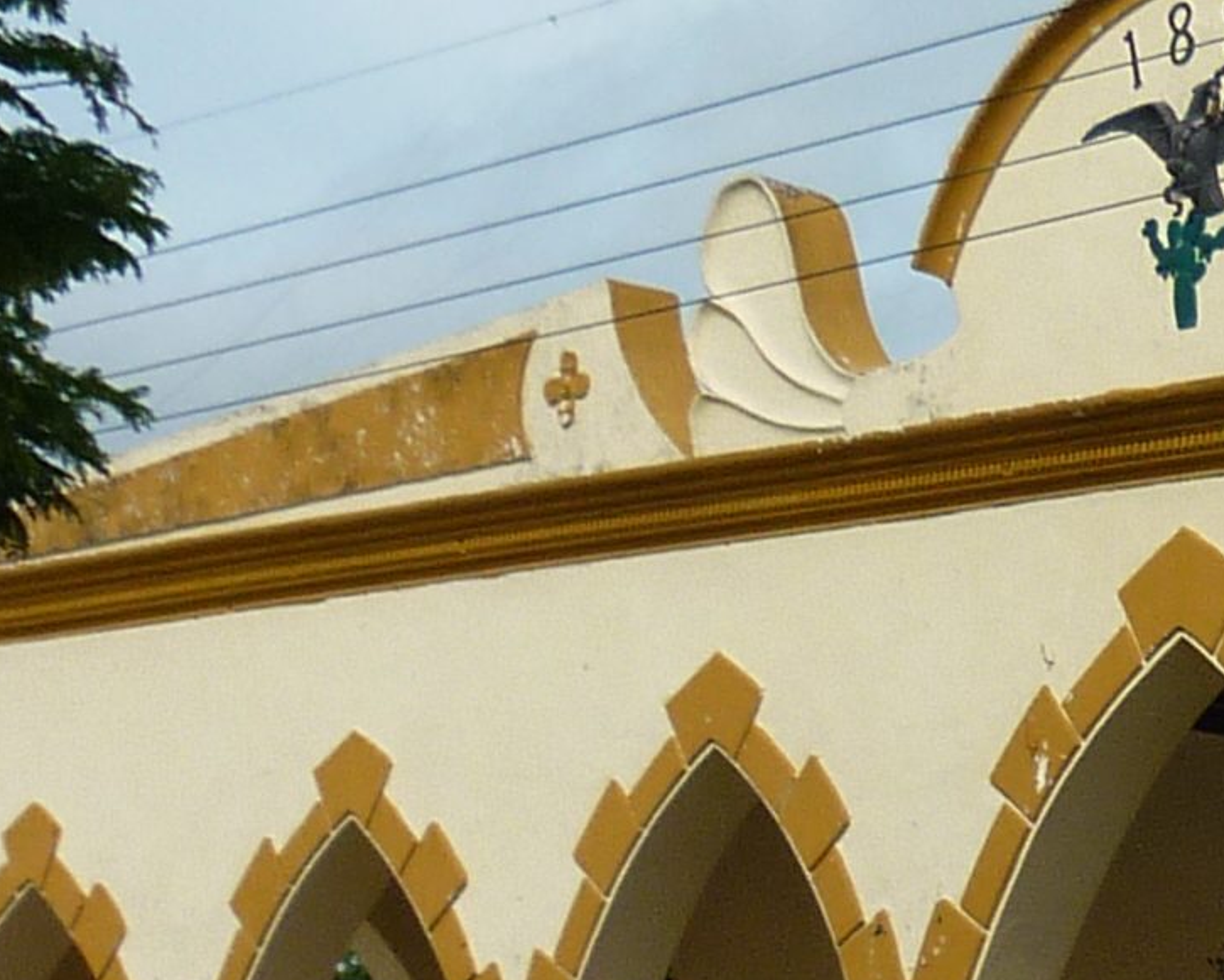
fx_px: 5869
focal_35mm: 162
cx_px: 2072
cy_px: 985
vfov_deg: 9.5
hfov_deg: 11.2
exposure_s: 1/200
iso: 80
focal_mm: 5.5
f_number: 8
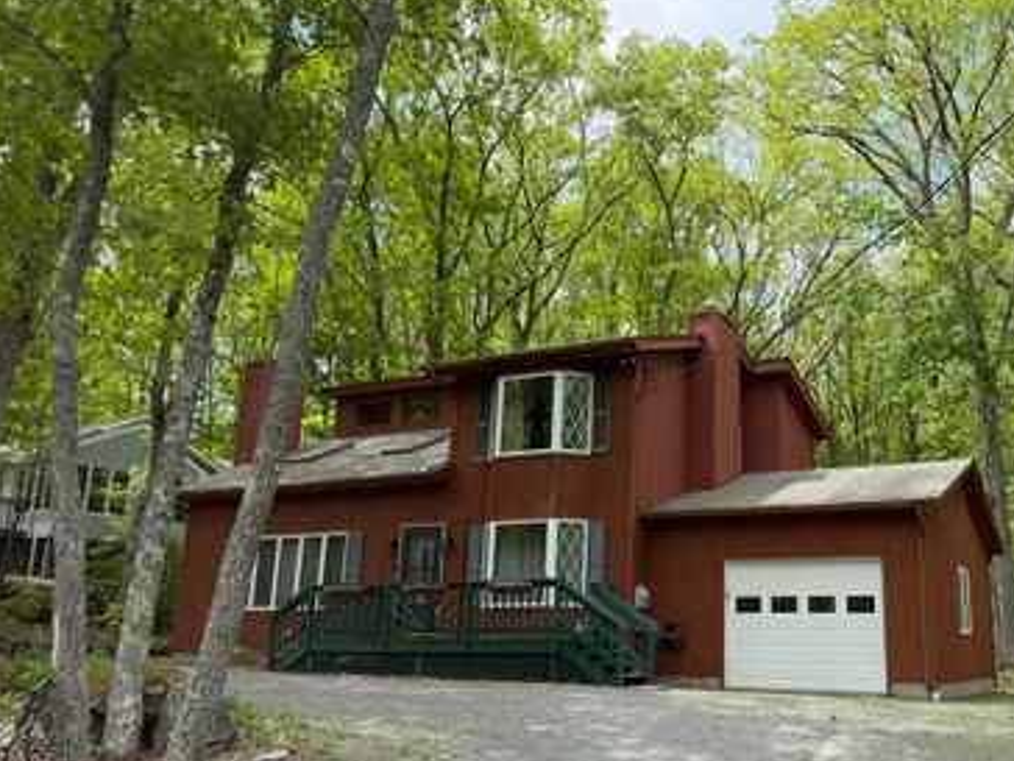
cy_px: 414
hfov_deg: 54.1
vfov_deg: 42.9
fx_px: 967
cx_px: 685
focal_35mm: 33
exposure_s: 1/1727
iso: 80
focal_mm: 6.76
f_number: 1.78
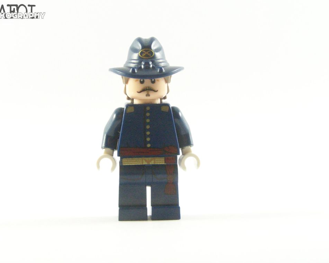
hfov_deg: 24.1
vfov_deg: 19.4
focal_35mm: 79
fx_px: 769
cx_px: 152
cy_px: 130
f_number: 4
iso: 400
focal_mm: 12.4
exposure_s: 1/60
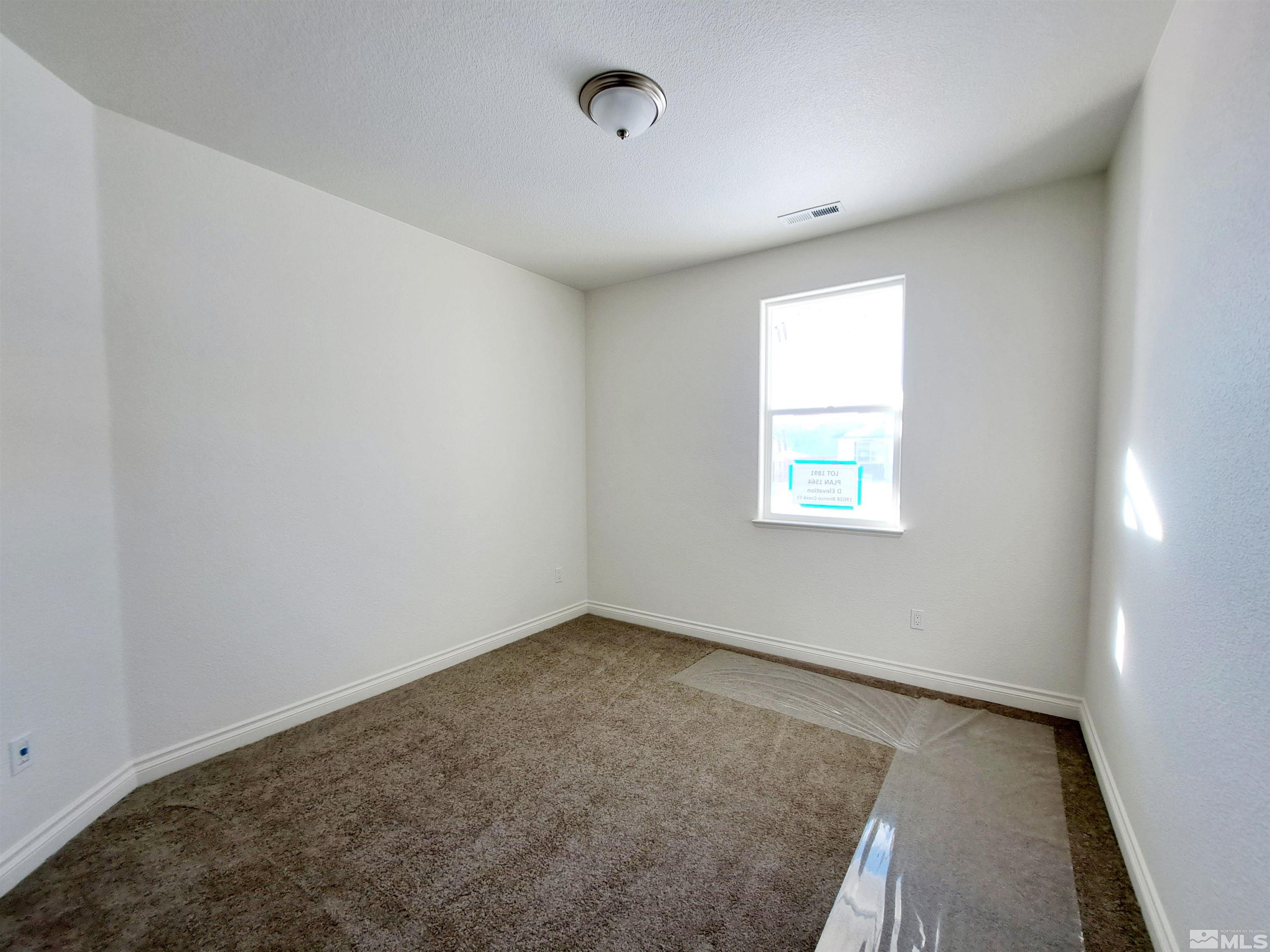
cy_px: 476
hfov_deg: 106.2
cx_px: 635
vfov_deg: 89.9
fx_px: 477
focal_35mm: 13
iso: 50
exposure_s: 1/60.2
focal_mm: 1.74
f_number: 2.2
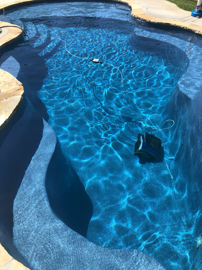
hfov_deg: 49.7
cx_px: 101
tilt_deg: -40.0
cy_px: 135
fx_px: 218
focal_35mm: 28
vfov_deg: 63.4
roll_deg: +2.3
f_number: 1.8
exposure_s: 1/1473
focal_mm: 3.99
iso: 20
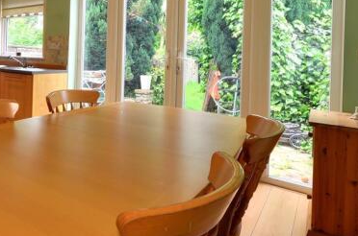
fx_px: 302
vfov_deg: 41.0
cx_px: 78
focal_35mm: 30
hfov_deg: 57.3
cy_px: 48
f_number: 9
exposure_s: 1/6
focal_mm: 11.5
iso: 320
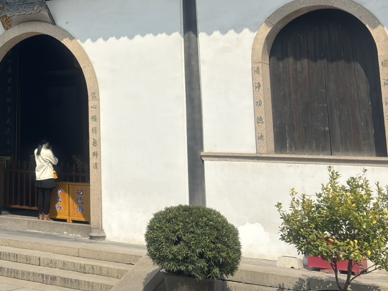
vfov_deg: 22.6
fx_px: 695
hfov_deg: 28.8
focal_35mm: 62
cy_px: -6
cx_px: -18
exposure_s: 1/3413
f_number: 1.6
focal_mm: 5.96
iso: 50
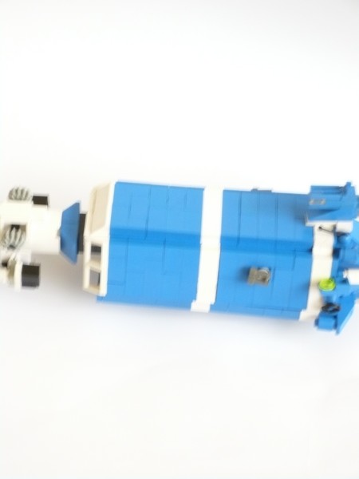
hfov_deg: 14.1
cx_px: 180
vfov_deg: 18.7
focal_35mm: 105
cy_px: 240
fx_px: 1452
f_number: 5
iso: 320
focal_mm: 17.4
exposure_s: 1/8
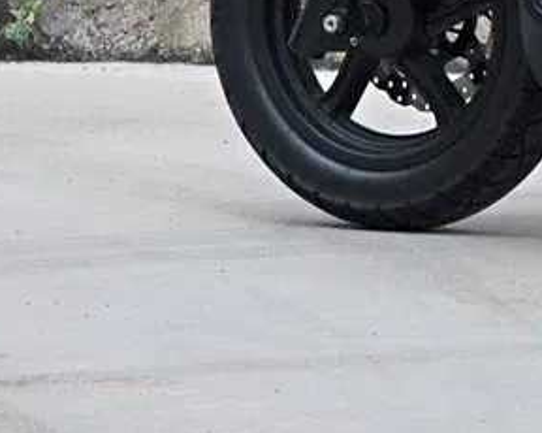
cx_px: 982
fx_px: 5643
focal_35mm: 352
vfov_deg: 4.4
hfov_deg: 5.4
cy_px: -284
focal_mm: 60
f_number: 7.1
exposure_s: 1/200
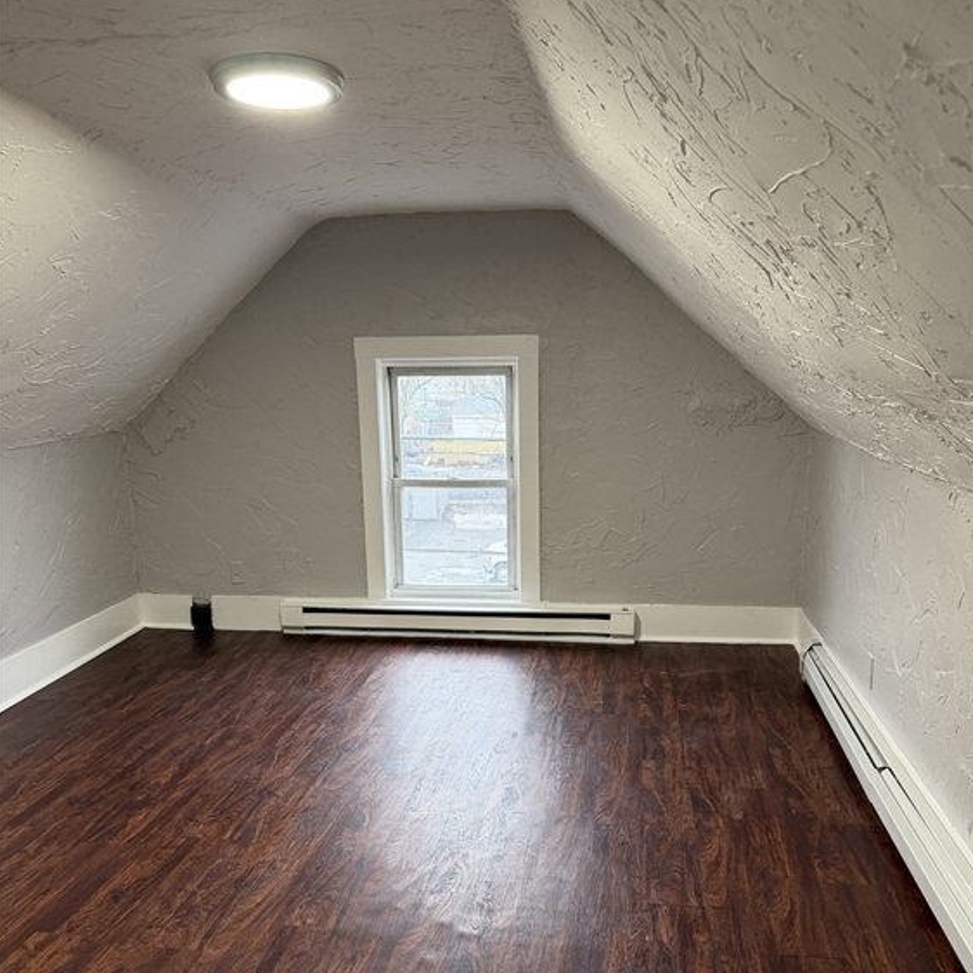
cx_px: 495
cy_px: 557
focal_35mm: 29
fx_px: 922
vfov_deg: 55.4
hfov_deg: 55.6
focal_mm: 6.76
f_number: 1.78
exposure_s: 1/60
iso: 250
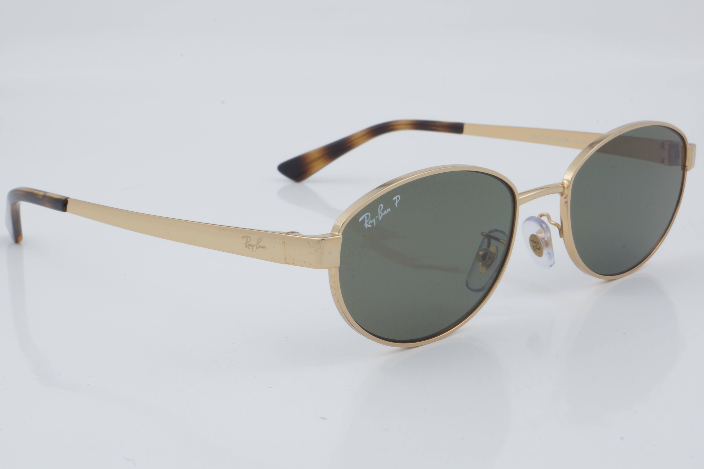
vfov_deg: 18.2
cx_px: 352
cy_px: 234
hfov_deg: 27.0
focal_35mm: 75
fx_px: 1467
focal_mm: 50
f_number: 29
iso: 100
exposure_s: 1/4
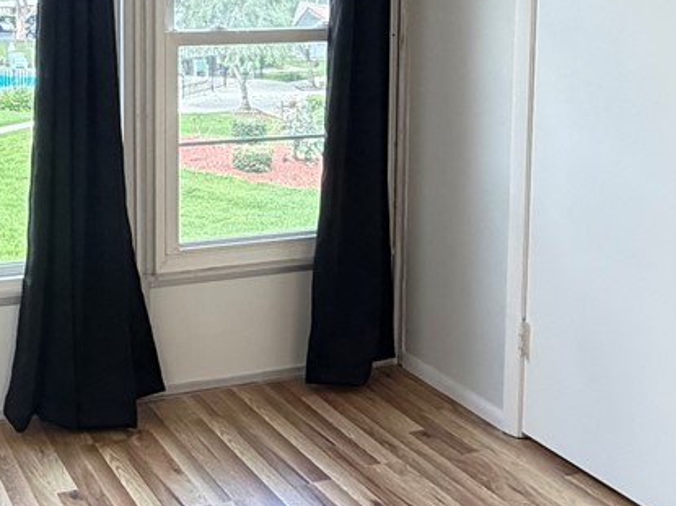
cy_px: 67
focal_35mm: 54
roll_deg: +0.7
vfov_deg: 26.3
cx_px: 150
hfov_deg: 34.6
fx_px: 1054
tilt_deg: -5.2
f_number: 2.2
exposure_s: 1/60
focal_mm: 2.22
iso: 400
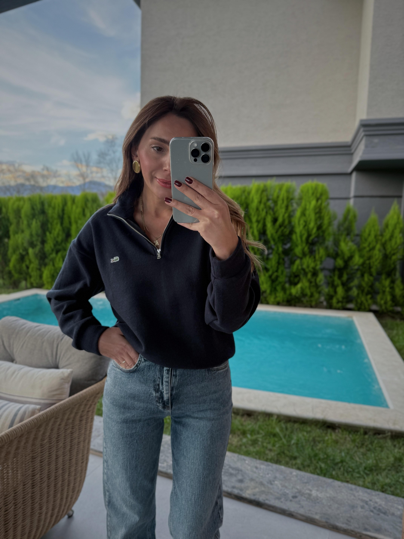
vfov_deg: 71.6
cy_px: 270
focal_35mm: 24
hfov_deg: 56.8
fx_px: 373
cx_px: 202
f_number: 1.78
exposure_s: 1/121
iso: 80
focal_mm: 6.76
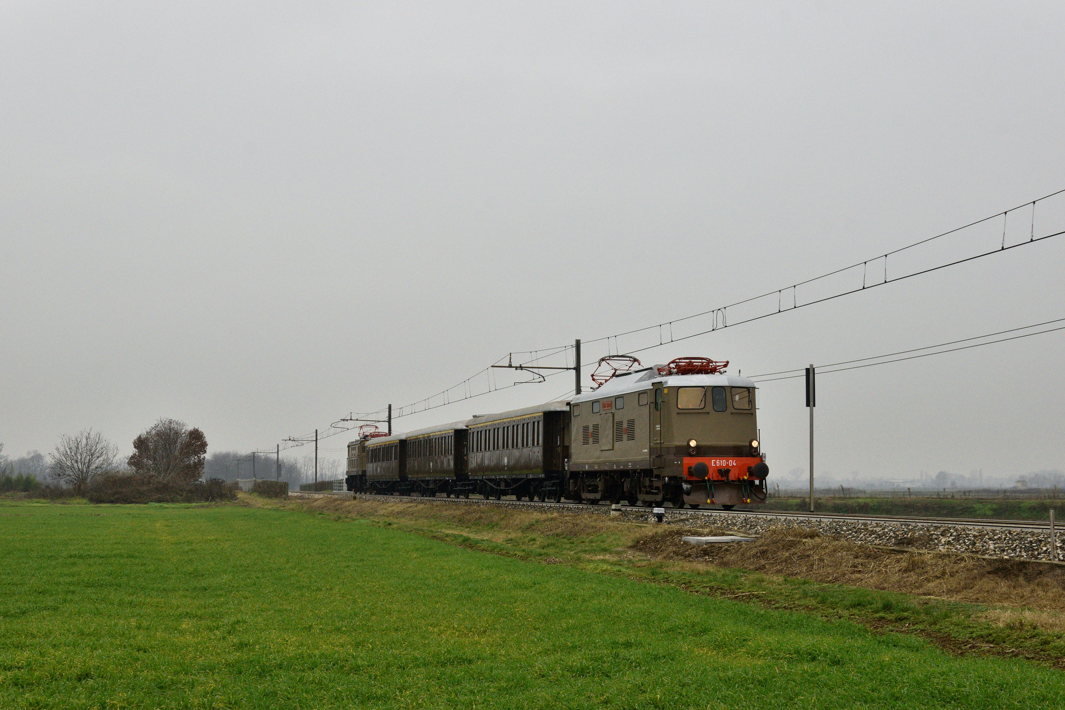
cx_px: 532
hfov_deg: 37.9
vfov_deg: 25.8
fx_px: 1553
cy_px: 355
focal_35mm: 52
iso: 800
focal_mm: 35
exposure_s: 1/640
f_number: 8
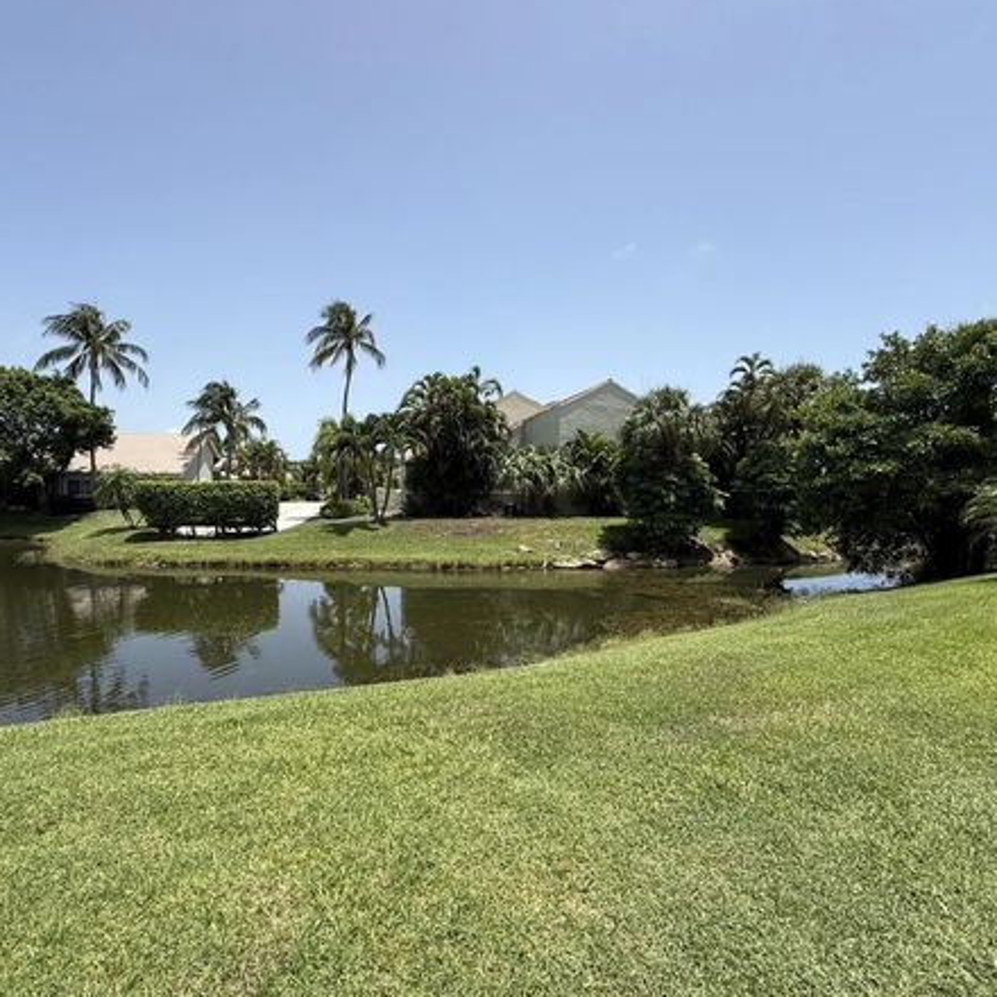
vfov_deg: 80.7
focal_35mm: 18
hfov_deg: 80.6
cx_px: 462
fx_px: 587
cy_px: 496
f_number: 2.2
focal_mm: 2.22
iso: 50
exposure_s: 1/1613
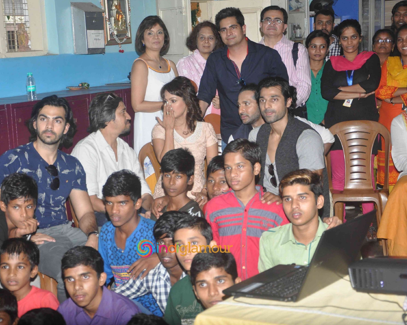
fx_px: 988
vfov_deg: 18.7
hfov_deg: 23.3
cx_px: 184
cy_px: 161
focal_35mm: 82
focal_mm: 48
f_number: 4.8
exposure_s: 1/250
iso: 1000
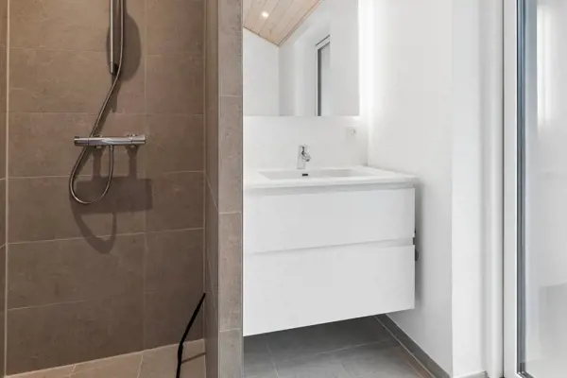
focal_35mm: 18
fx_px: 283
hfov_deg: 90.0
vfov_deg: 67.4
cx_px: 284
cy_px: 189
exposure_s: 1/13
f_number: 8
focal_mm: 12
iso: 200
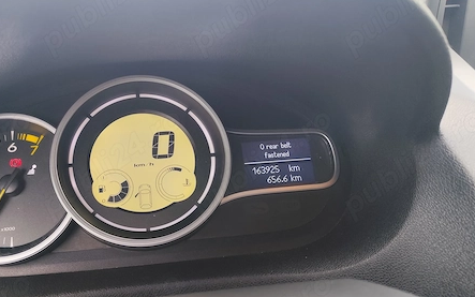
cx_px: 187
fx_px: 427
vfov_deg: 38.2
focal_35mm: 33
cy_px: 175
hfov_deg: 57.6
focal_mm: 6.14
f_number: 1.65
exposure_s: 1/100
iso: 125
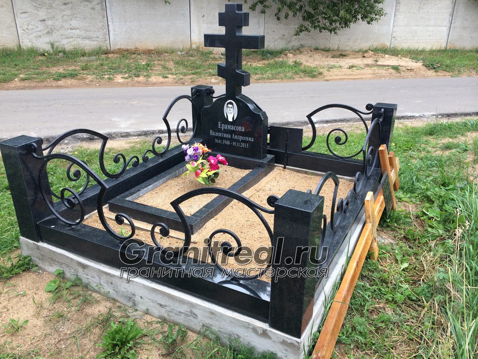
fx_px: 414
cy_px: 180
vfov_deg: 46.8
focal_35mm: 30
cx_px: 239
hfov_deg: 60.0
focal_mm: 4.12
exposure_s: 1/140
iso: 32
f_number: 2.2
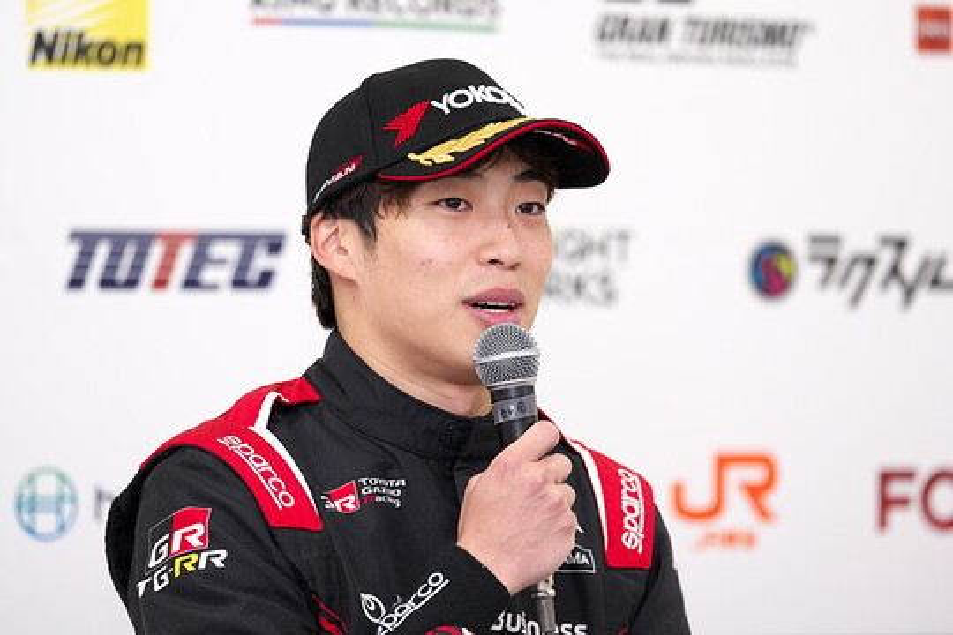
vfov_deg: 4.8
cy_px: 318
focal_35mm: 285
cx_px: 476
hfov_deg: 7.2
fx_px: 7544
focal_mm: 190
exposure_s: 1/200
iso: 500
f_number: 2.8
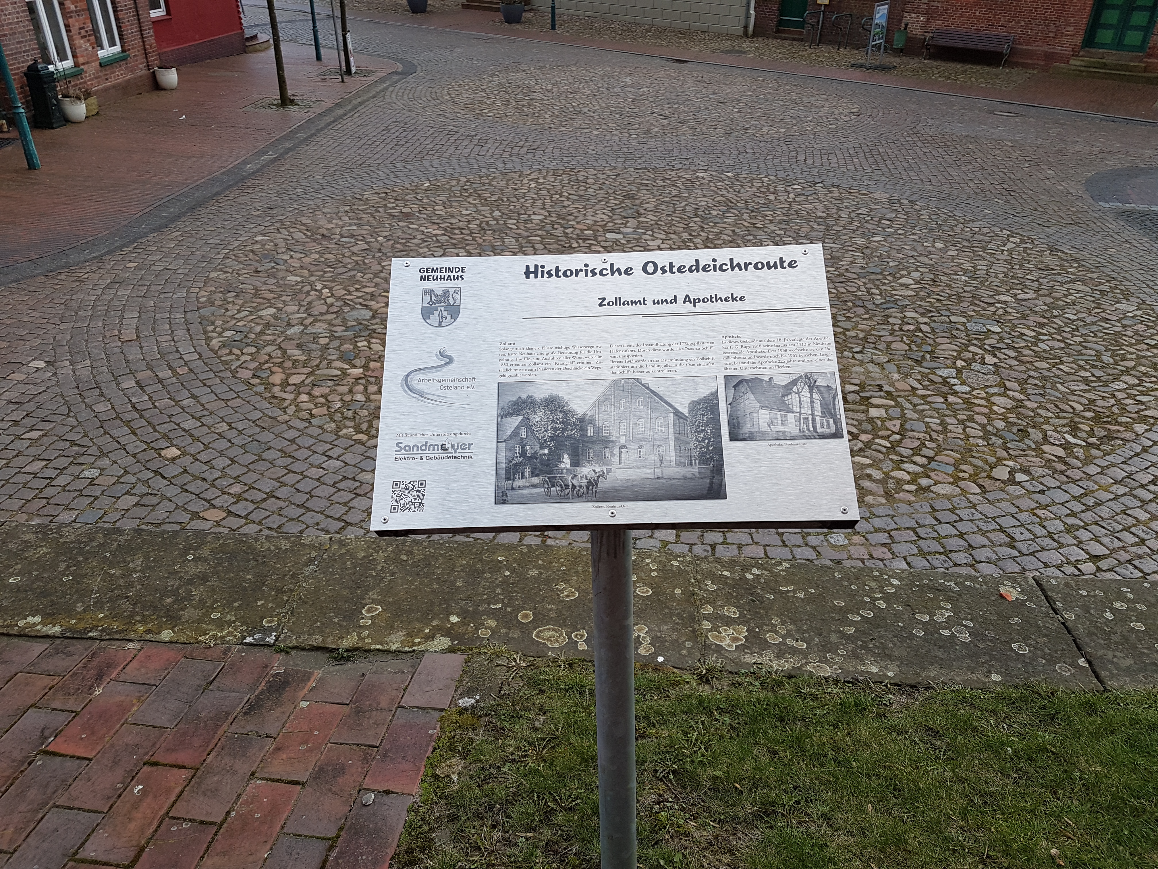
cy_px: 434
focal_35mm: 26
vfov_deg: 53.1
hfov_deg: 67.3
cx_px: 579
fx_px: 870
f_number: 1.7
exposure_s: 1/320
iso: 40
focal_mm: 4.2
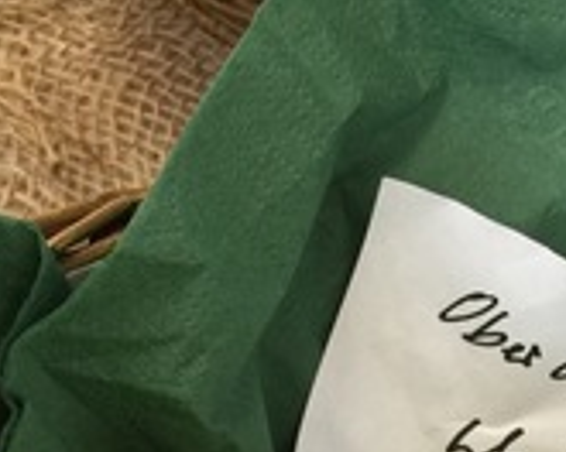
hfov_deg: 21.7
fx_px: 1474
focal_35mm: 88
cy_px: 760
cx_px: 309
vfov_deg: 15.5
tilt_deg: -65.9
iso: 50
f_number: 2.2
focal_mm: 4.15
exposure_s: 1/17
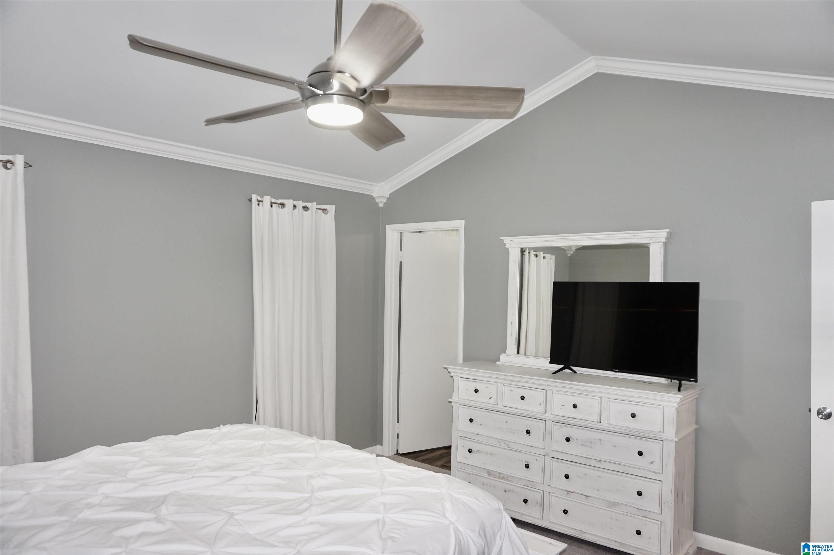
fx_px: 556
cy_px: 278
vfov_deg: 53.1
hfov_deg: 73.8
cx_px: 417
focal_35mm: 24
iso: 640
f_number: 4
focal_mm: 16
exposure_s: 1/60
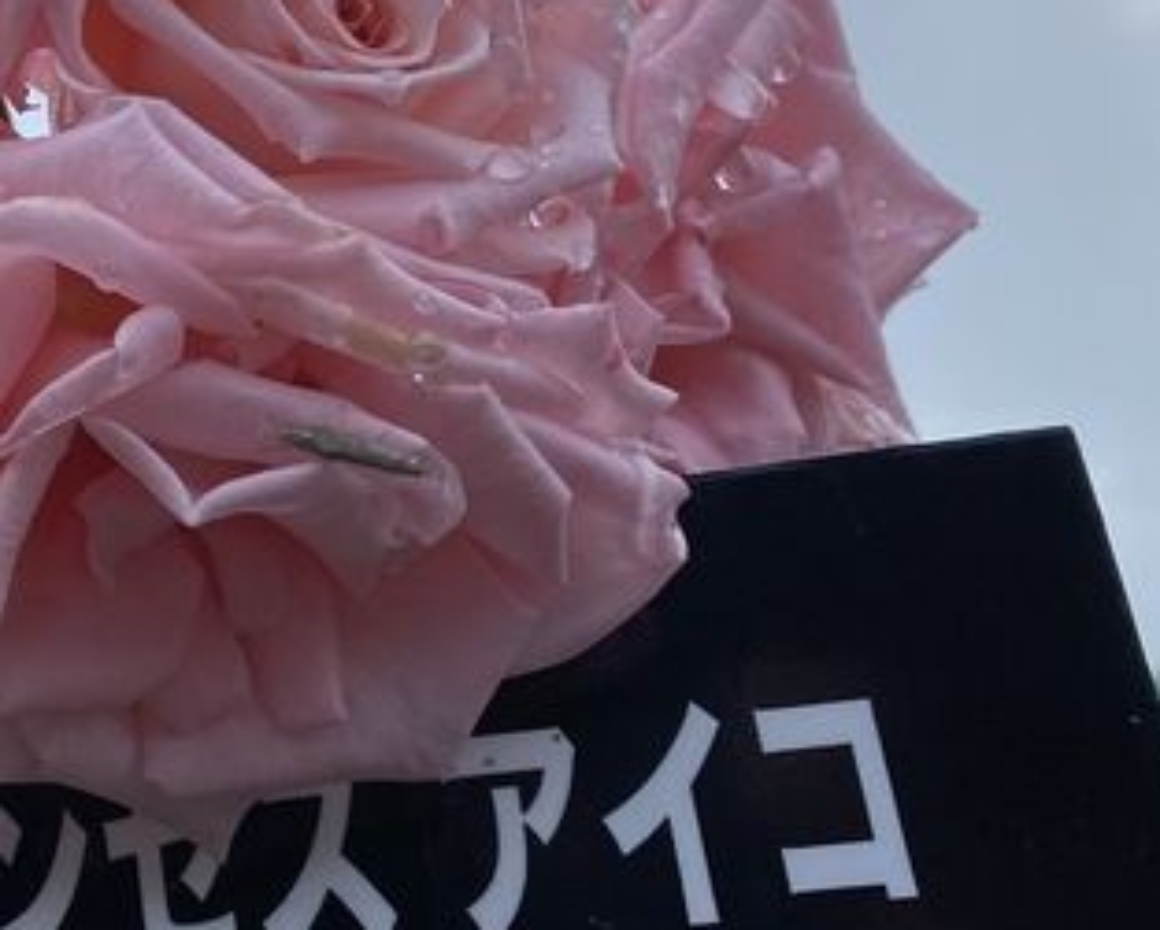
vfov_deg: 23.1
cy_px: 291
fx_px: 2268
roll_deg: +3.5
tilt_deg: +26.1
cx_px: -213
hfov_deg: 25.8
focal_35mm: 66
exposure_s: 1/1232
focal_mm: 4.25
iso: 32
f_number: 1.8
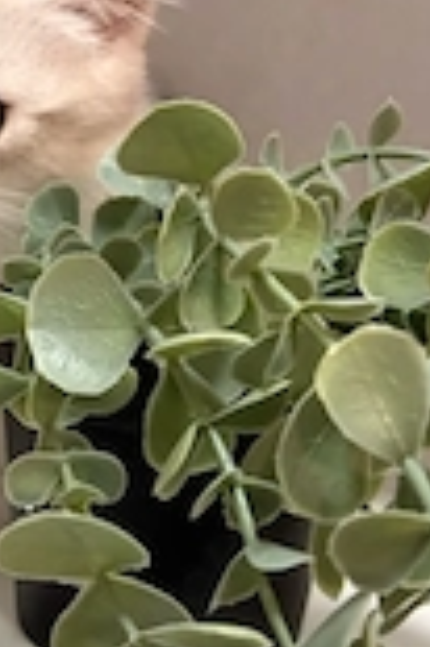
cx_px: 4
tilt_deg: -7.4
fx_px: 1257
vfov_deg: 28.8
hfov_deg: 18.9
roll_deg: -4.0
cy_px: 280
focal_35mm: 70
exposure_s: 1/50
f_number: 1.6
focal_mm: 5.96
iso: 320
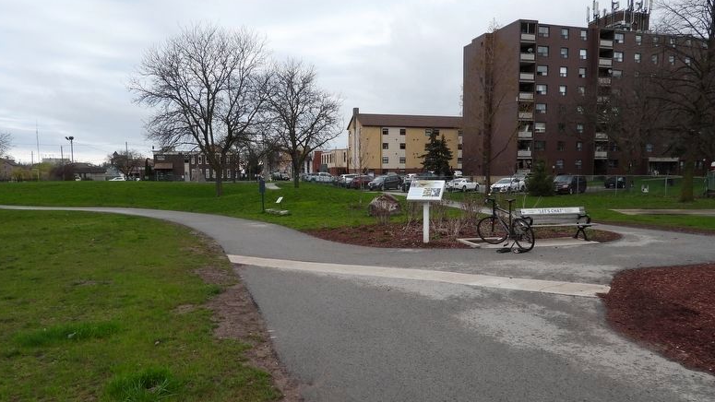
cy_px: 236
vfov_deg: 42.7
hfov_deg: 69.9
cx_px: 361
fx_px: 512
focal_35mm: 27
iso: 100
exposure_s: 1/800
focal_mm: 4.3
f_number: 2.8
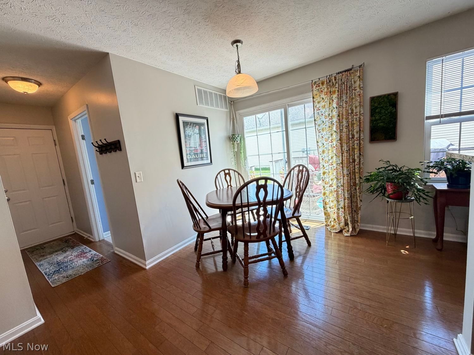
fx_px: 192
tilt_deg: -7.7
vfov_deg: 85.7
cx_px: 237
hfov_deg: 102.1
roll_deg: +5.8
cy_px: 178
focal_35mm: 14
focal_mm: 2.22
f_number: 2.2
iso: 250
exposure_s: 1/120
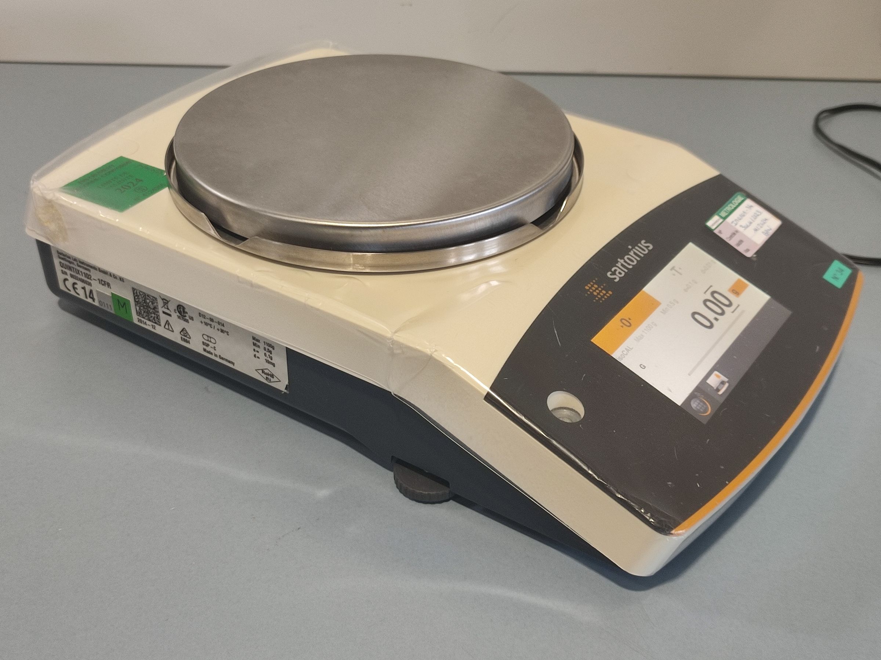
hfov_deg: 69.4
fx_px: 636
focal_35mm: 25
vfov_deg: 54.9
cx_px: 440
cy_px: 330
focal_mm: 6.04
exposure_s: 1/33
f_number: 1.9
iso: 378
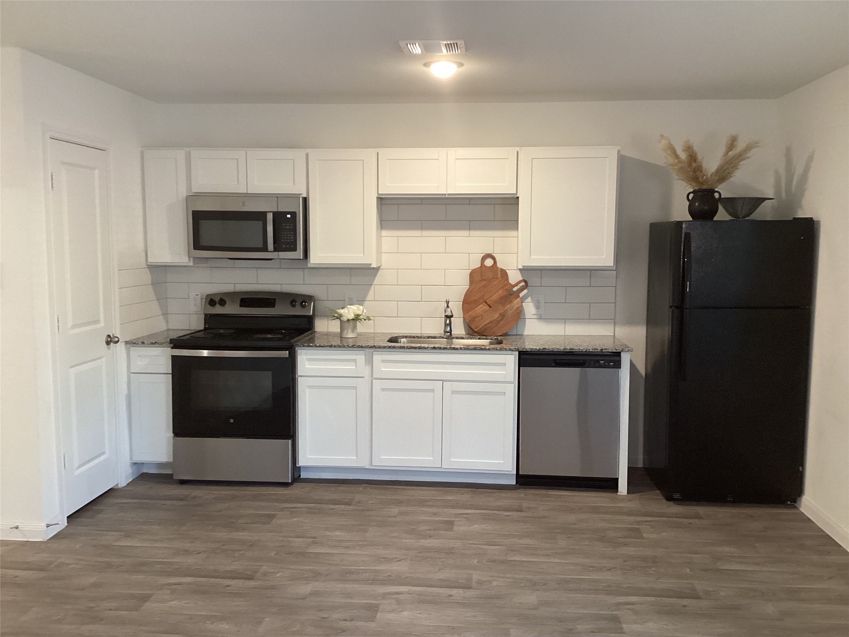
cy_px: 318
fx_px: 760
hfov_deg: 58.4
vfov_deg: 45.4
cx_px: 424
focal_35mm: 31
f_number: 2.4
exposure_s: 1/60
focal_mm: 3.3
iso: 320
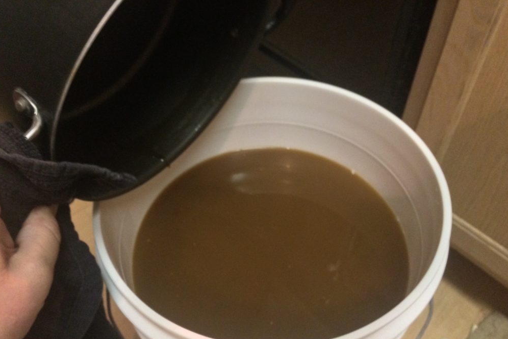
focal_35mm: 31
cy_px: 195
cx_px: 257
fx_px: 437
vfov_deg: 42.2
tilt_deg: -52.3
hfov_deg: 60.3
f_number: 2.2
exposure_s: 1/15
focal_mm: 4.15
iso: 320
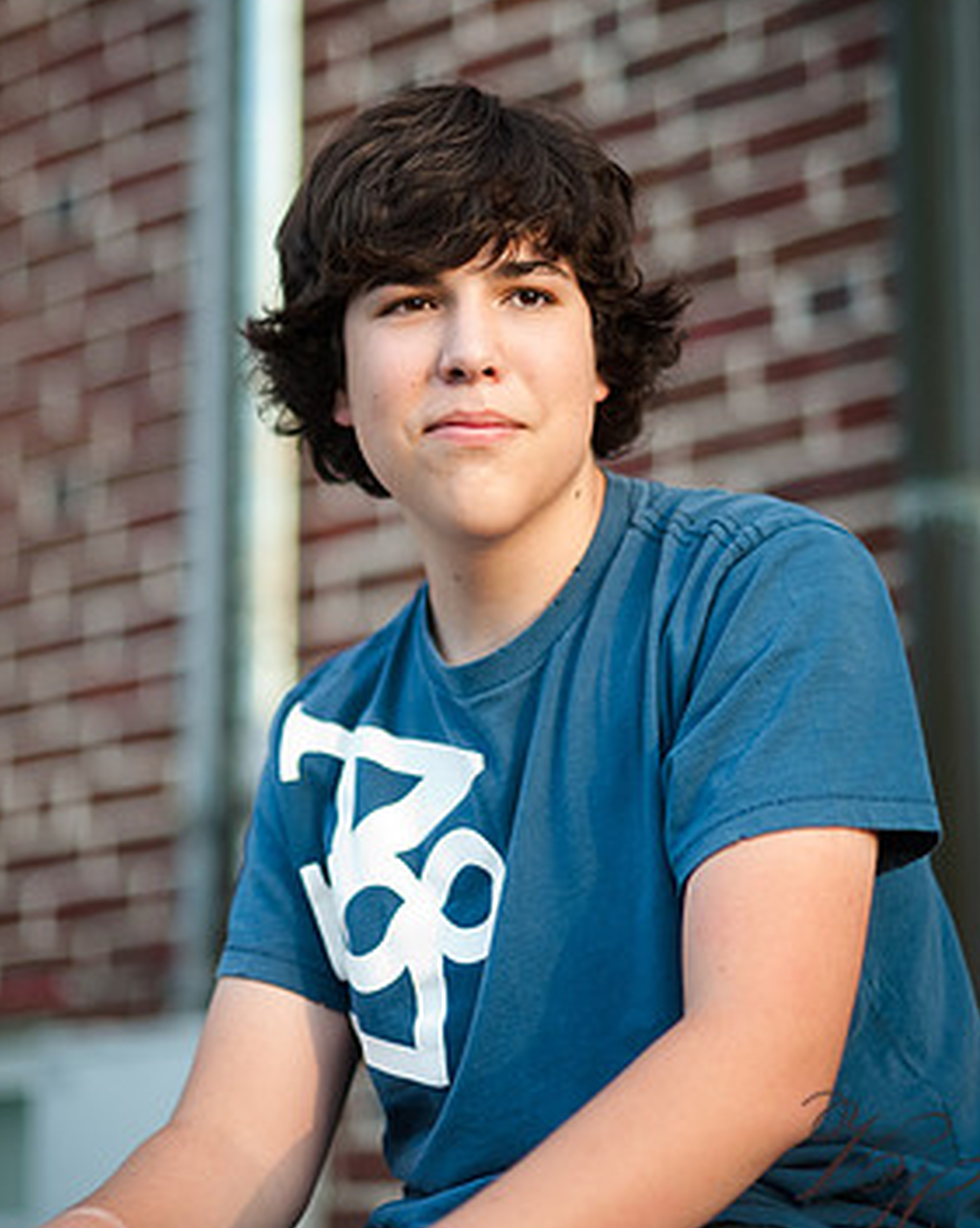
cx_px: 504
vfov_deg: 18.8
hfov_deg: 15.1
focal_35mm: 102
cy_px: 537
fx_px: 3703
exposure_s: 1/320
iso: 200
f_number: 1.8
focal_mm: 85
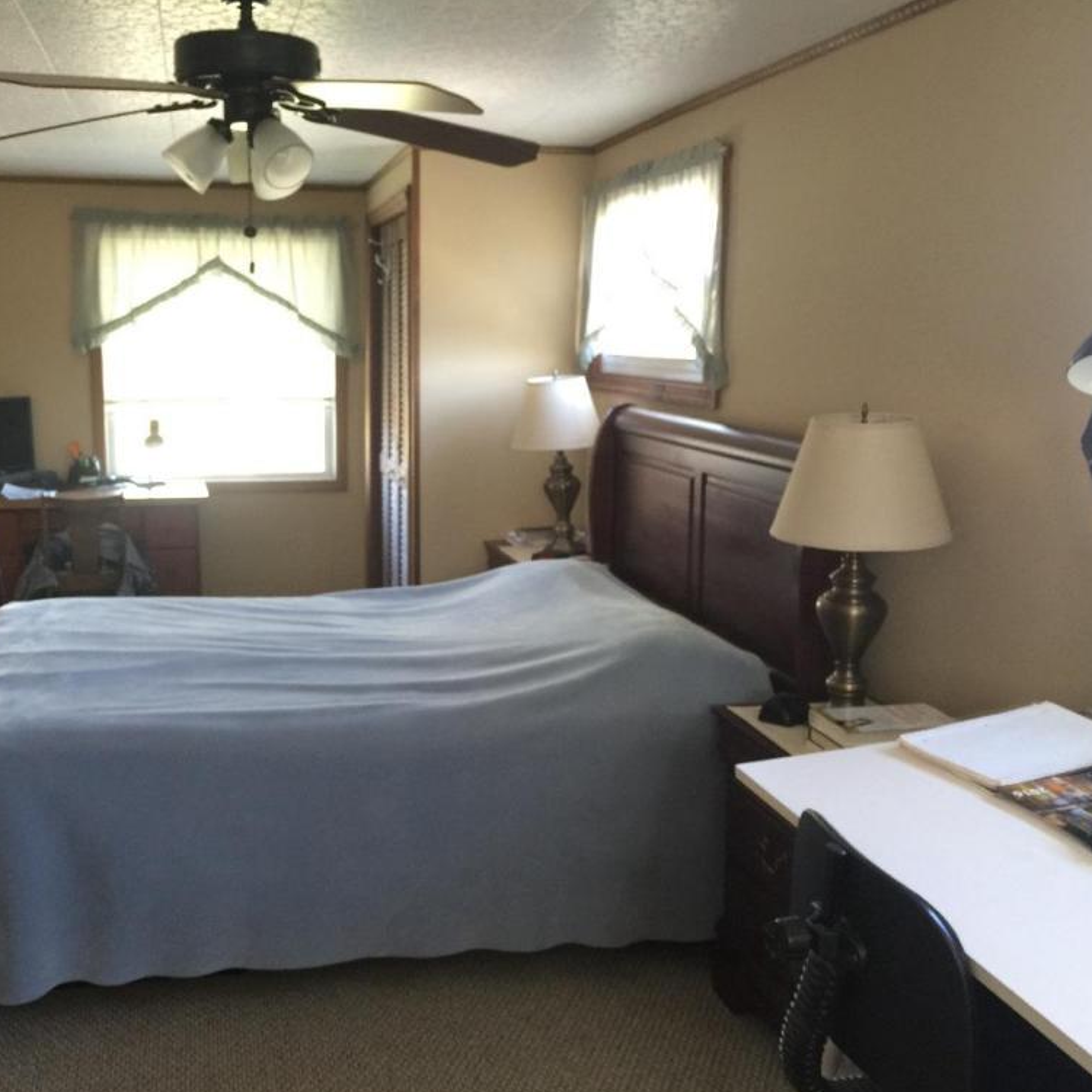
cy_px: 553
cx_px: 405
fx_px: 1249
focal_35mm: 35
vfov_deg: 47.2
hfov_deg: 46.8
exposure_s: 1/15
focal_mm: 4.15
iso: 80
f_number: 2.2
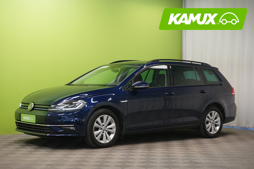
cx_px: 127
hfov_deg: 30.1
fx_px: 473
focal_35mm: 67
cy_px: 84
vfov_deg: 20.3
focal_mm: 67
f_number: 9
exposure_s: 1/25
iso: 2500
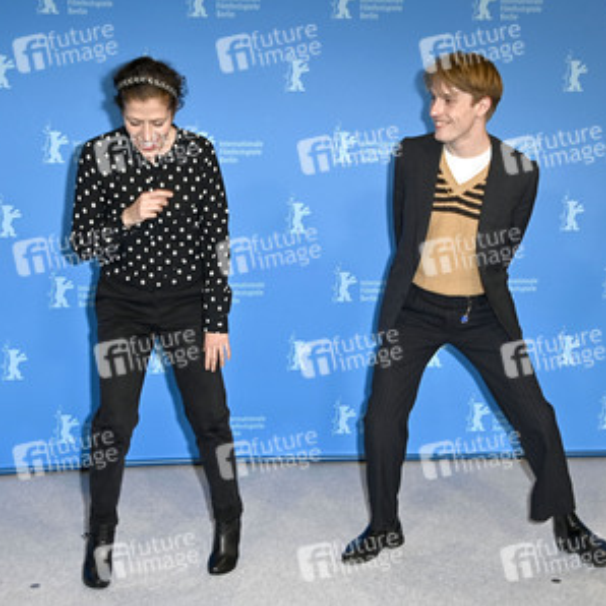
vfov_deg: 37.6
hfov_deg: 37.6
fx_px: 891
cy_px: 303
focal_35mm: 45
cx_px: 296
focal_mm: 35
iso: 800
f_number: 5.6
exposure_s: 1/250
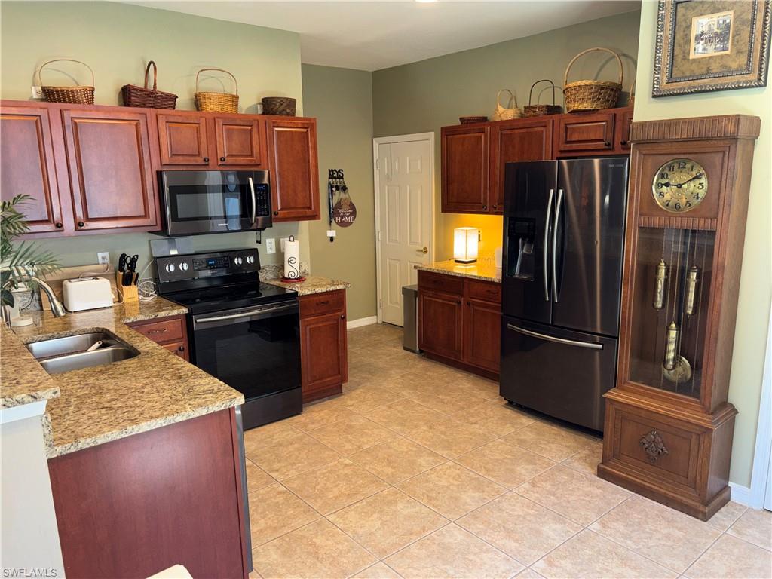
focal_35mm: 26
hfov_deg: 67.3
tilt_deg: -11.2
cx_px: 386
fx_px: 580
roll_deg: +0.5
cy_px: 290
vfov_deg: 53.1
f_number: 1.6
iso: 50
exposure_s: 1/24
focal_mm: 5.96
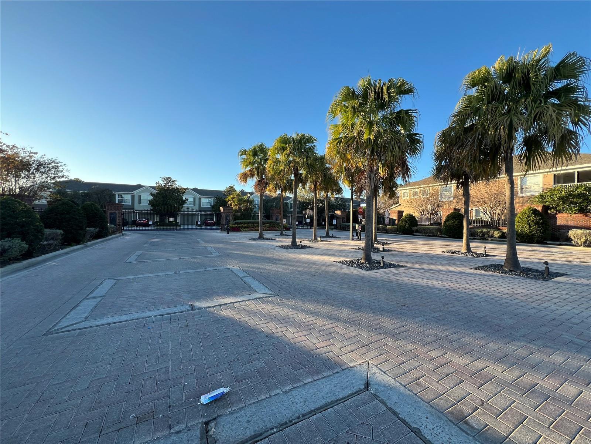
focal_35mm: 13
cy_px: 222
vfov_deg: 89.9
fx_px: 222
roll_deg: -0.3
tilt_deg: -0.5
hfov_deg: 106.2
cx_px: 296
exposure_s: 1/371
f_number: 1.8
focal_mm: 1.57
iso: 32
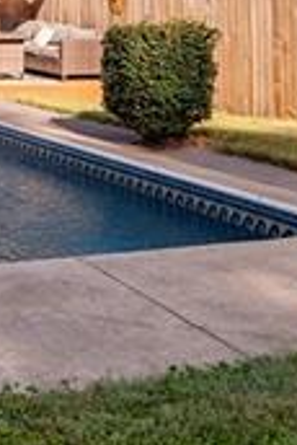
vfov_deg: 18.3
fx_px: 1321
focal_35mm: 107
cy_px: -62
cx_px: -167
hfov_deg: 12.1
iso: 100
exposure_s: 1/4000
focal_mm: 24
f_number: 2.8
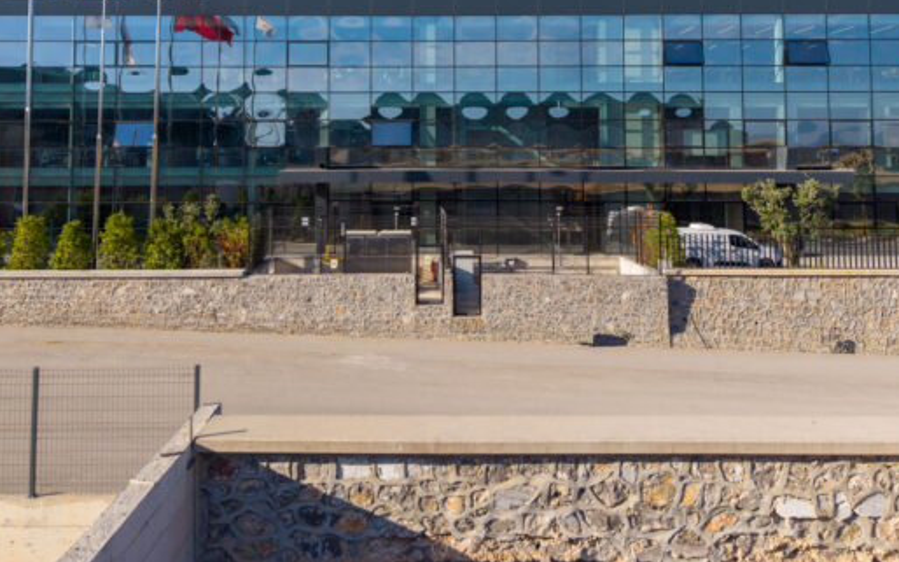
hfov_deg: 51.5
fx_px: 931
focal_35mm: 38
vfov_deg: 32.4
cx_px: 420
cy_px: 89
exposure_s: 1/240
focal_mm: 8.67
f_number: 1.8
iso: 170
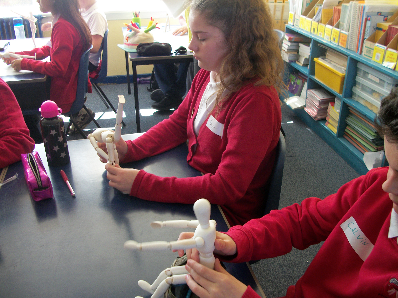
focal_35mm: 33
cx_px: 194
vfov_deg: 42.9
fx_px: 379
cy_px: 148
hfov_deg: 55.3
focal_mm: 5.7
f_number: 2.9
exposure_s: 1/40
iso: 80
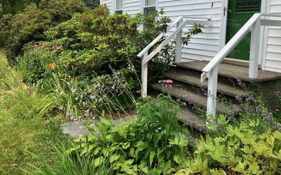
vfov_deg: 36.8
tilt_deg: -4.4
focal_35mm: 34
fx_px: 260
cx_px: 147
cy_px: 57
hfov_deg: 56.7
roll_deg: -0.9
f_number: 1.8
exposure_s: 1/810
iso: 32
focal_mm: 3.99
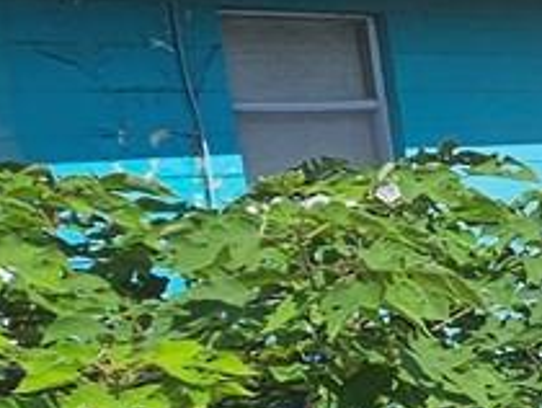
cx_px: 1213
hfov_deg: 14.6
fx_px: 1552
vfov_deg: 14.4
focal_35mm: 99
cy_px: 506
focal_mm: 2.2
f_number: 2.2
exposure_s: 1/4210
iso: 50
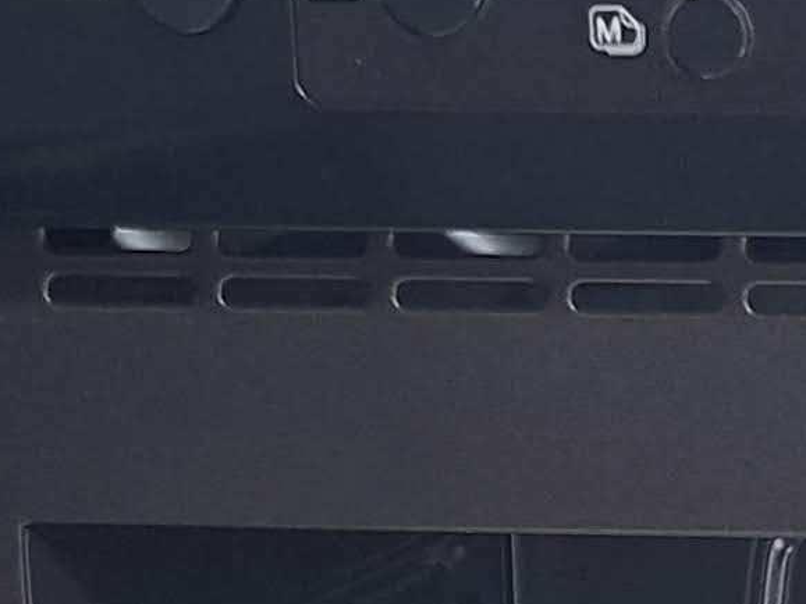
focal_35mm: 159
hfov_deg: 12.0
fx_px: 3701
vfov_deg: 9.1
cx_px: 1146
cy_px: 875
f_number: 1.8
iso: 320
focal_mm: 5.54
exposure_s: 1/25
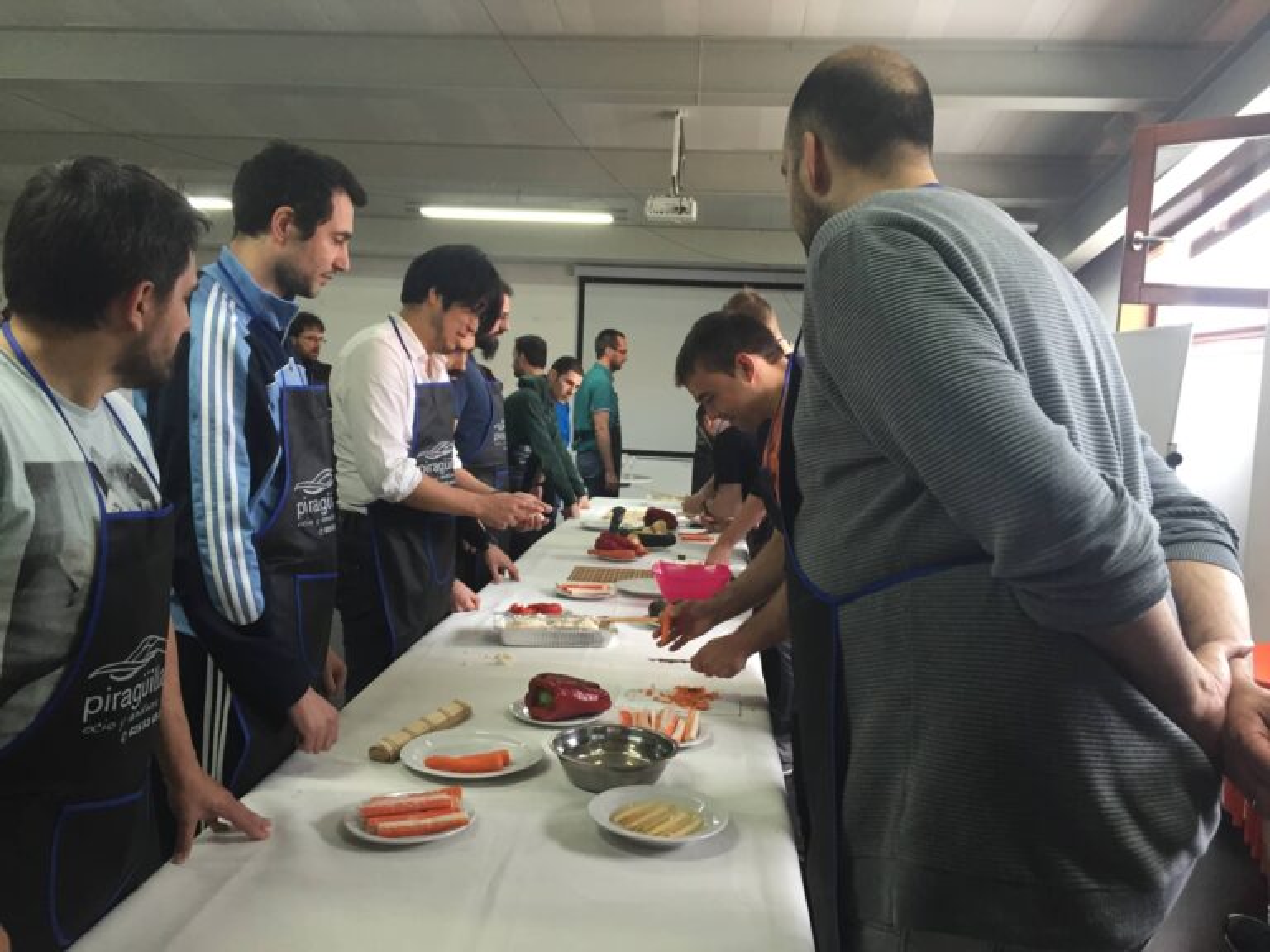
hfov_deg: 61.7
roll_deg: -3.0
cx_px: 635
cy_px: 476
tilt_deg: -5.5
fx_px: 1064
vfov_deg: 48.2
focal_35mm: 29
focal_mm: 4.15
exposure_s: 1/33
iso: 80
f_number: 2.2
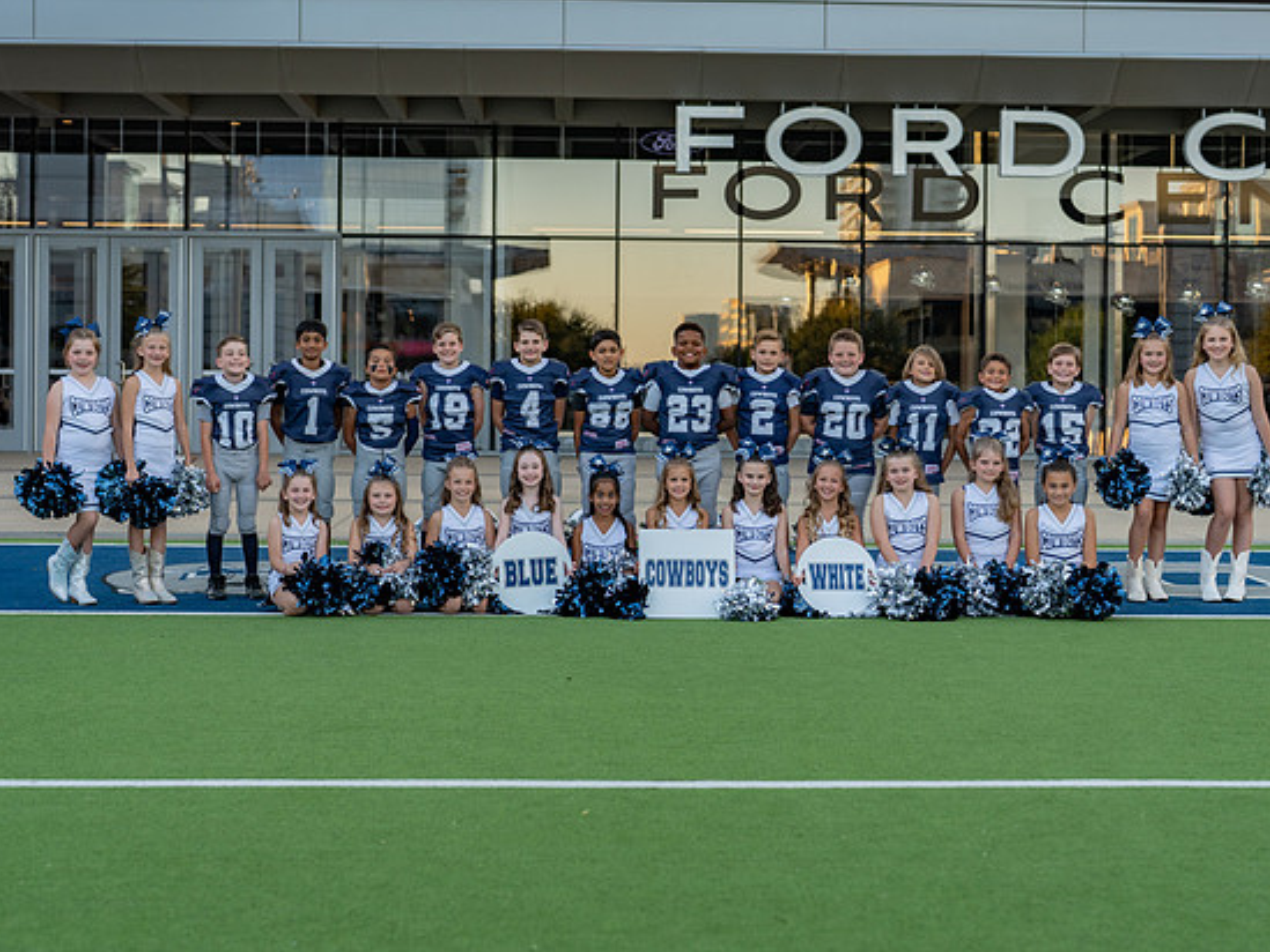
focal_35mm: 67
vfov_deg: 21.9
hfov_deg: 29.0
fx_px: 2459
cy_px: 409
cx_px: 676
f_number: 2.5
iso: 160
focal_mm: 50
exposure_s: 1/320
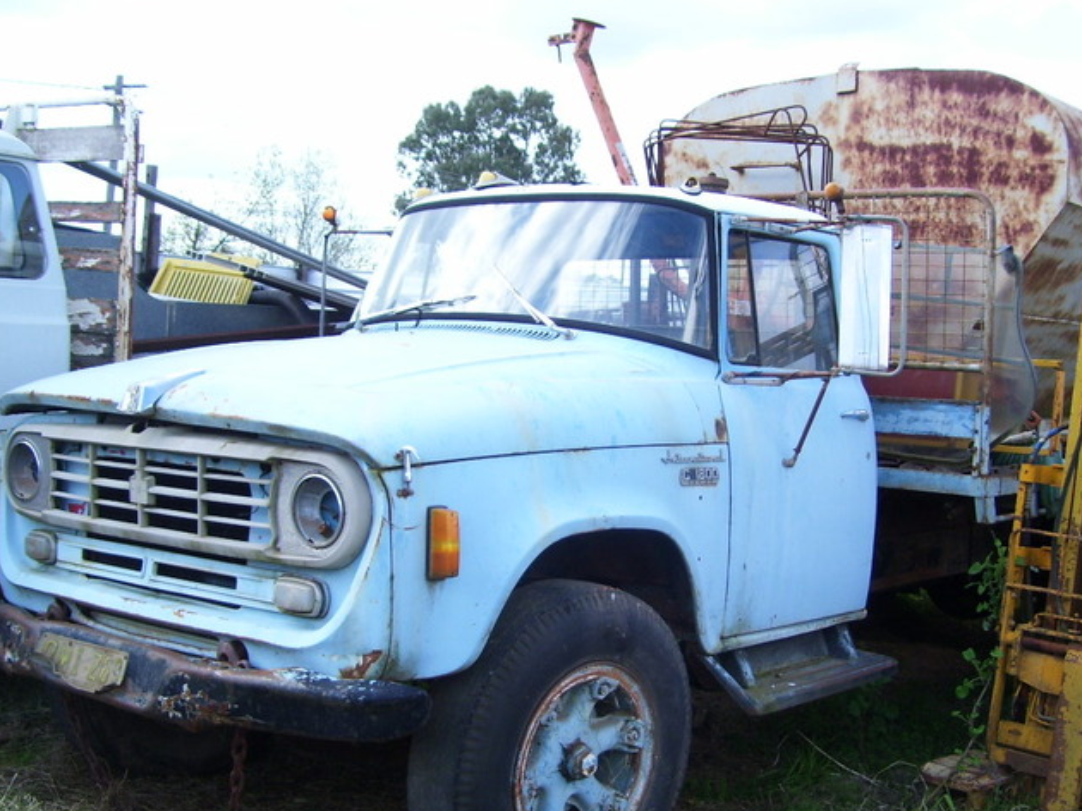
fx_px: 1469
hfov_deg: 40.4
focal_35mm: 47
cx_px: 599
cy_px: 497
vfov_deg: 30.8
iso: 80
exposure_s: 1/350
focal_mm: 6
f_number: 2.7
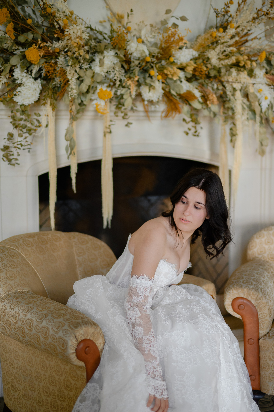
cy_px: 205
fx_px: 617
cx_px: 141
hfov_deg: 25.0
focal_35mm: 54
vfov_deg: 36.9
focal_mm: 50
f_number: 1.4
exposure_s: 1/250
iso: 640
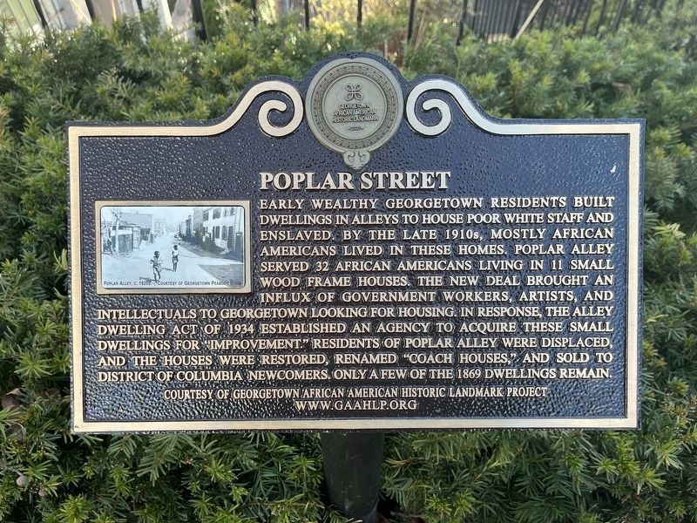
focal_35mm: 26
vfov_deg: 53.1
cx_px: 348
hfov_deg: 67.3
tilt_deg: -46.2
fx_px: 524
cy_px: 262
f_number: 1.6
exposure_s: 1/122
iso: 32
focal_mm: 5.1
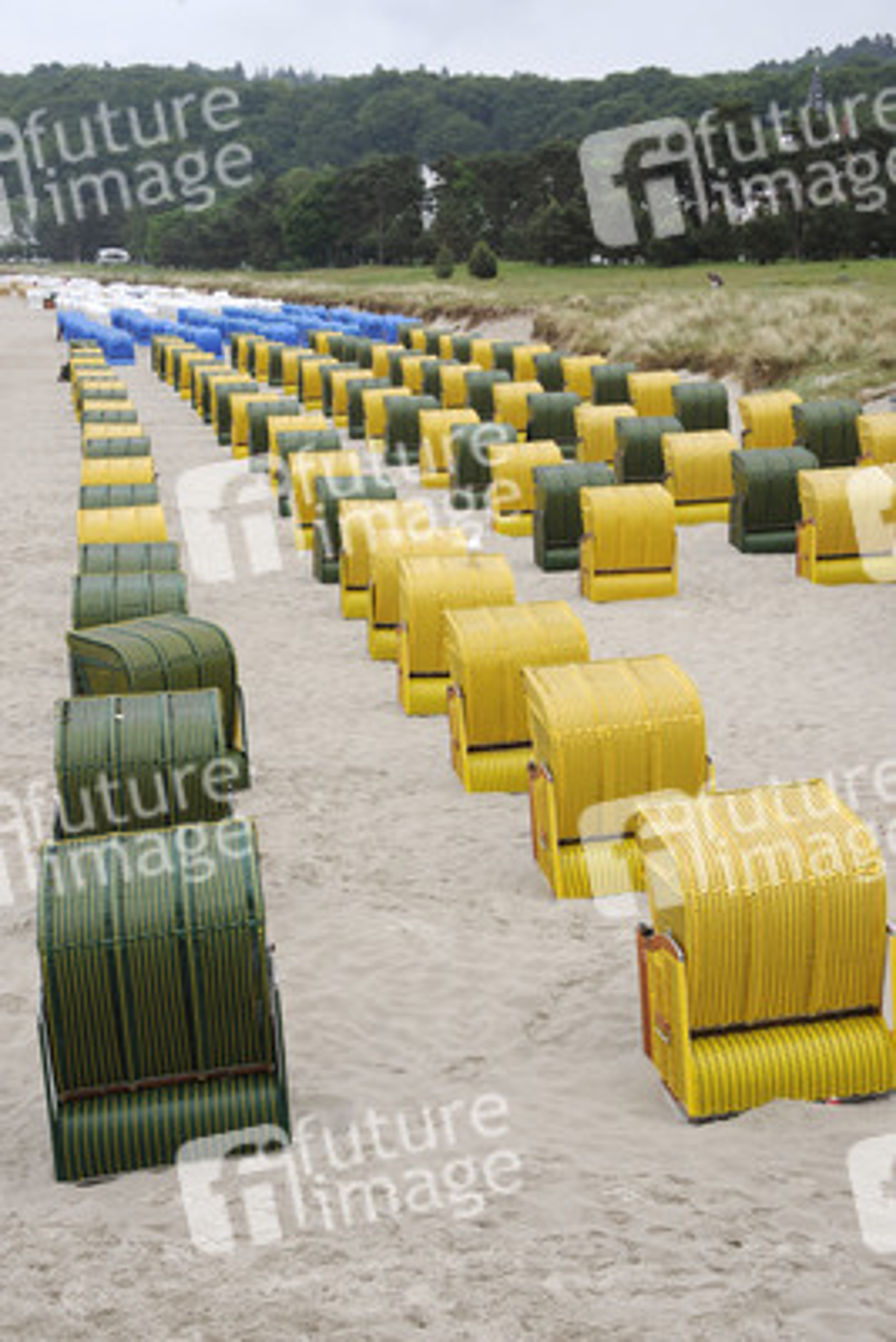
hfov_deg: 24.6
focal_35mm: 55
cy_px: 671
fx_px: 2051
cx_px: 448
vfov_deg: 36.2
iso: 400
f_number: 9
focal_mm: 55
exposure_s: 1/250
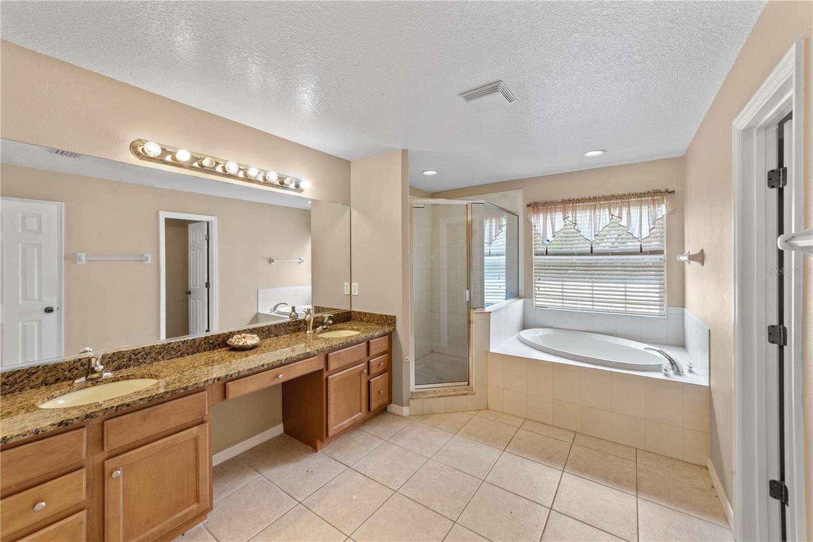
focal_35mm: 14
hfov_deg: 104.2
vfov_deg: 81.2
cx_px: 406
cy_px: 271
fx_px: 316
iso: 160
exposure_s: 1/2
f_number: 11
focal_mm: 14
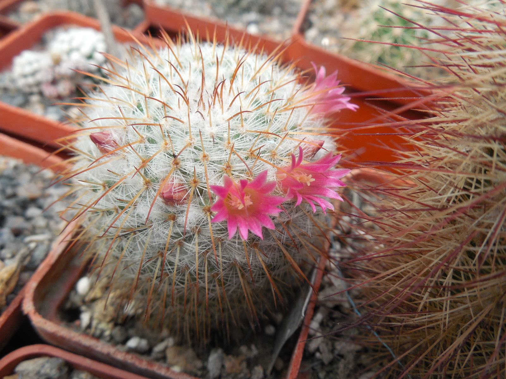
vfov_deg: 45.4
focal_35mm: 31
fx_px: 453
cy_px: 190
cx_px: 253
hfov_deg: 58.4
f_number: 3.6
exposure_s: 1/250
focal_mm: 5.6
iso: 125
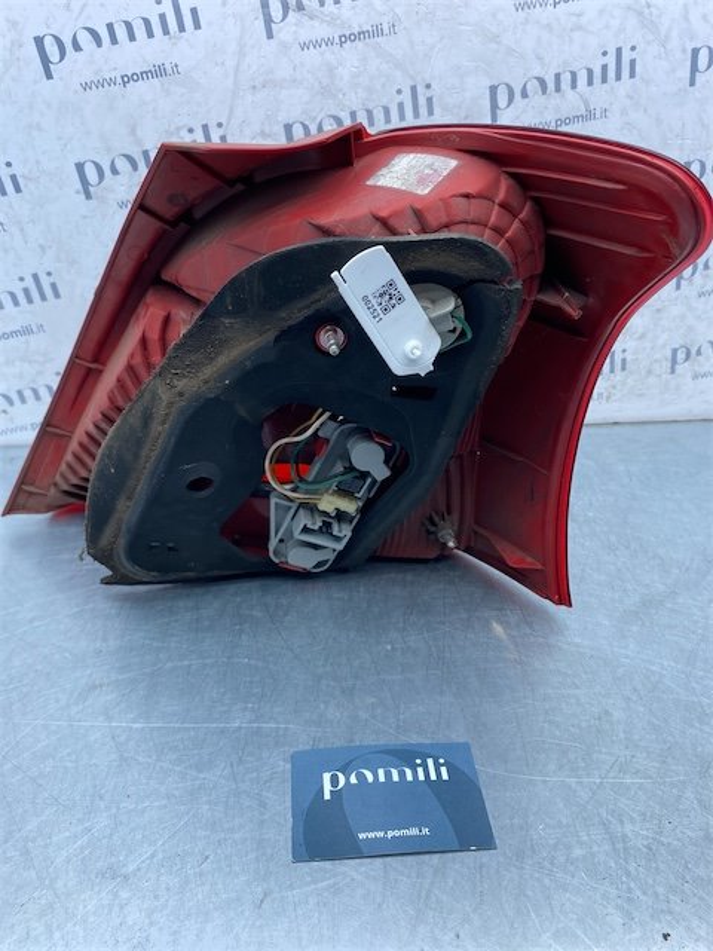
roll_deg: -0.6
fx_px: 714
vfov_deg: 67.3
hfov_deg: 53.1
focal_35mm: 26
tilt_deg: -30.1
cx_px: 356
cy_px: 476
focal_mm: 4.25
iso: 32
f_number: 1.8
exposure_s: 1/387
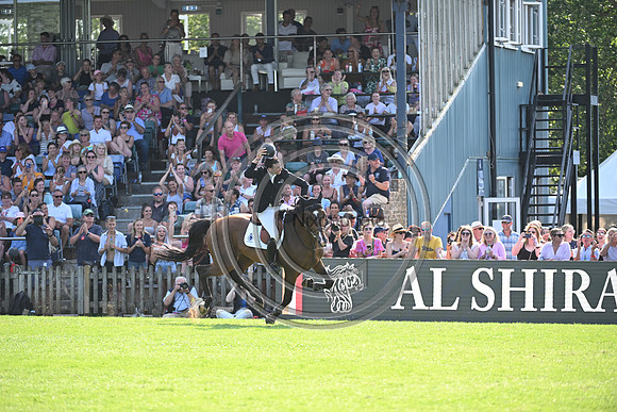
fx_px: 3771
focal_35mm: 220
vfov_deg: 6.2
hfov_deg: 9.4
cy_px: 206
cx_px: 308
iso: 900
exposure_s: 1/1250
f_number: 4.5
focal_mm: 220
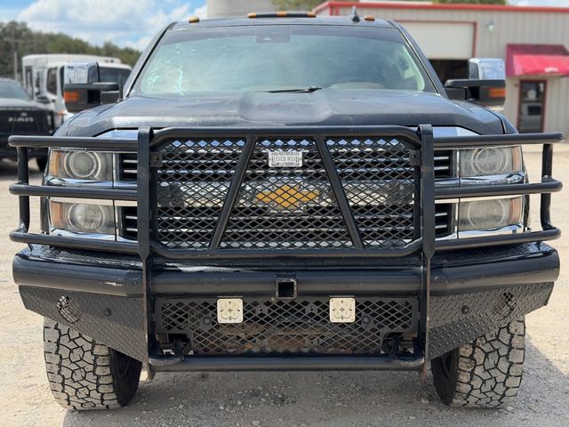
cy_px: 214
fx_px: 789
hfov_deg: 39.7
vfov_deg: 30.3
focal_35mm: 48
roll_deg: -1.6
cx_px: 284
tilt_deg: -4.9
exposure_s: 1/2762
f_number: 1.78
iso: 100
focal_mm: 6.76
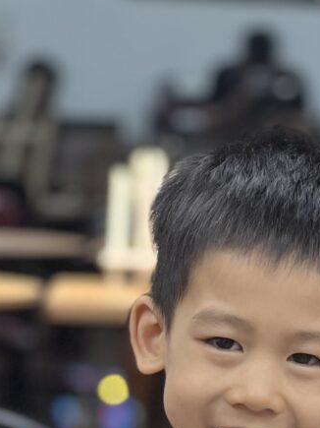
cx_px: 266
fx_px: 2910
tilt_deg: -10.0
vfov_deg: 8.2
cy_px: 624
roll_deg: -3.1
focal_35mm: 236
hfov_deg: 6.3
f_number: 2.8
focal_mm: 9
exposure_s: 1/33
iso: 100
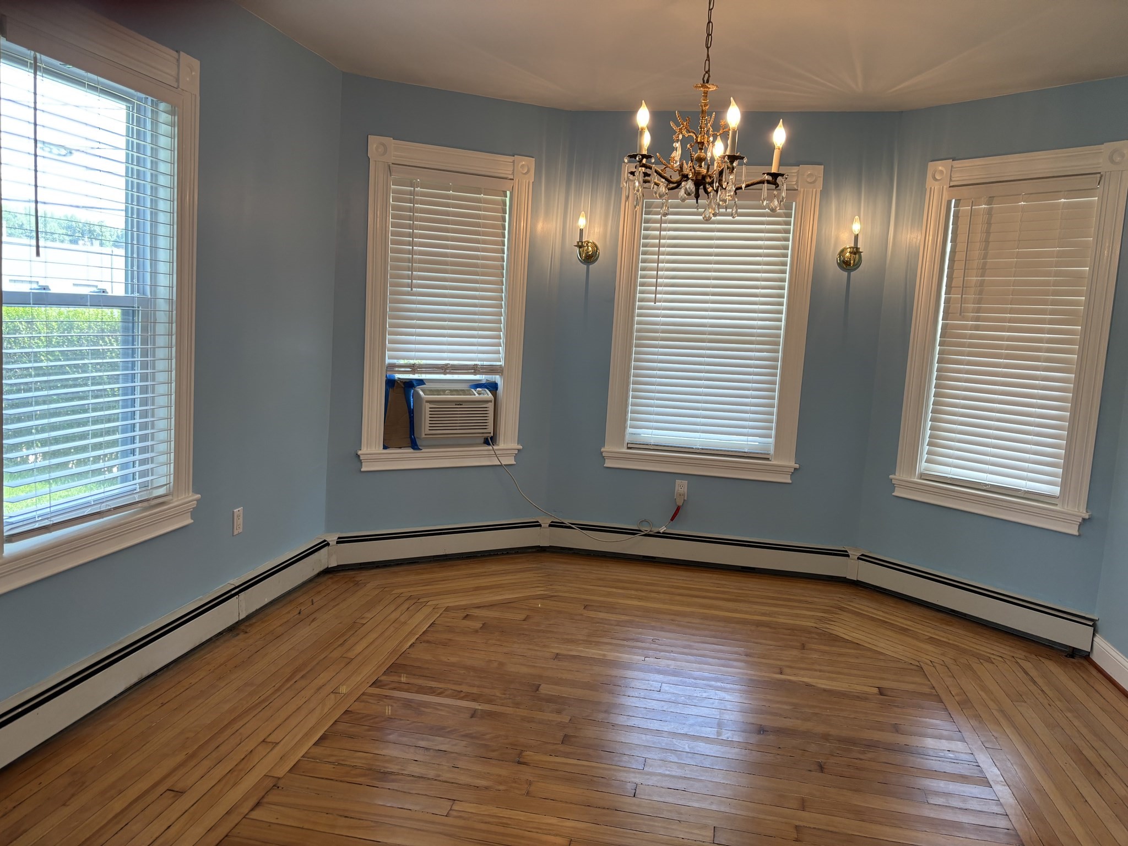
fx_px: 847
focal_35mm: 26
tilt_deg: -6.3
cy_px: 423
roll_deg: -2.7
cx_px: 564
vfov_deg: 53.1
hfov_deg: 67.3
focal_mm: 5.96
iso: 64
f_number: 1.6
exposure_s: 1/60
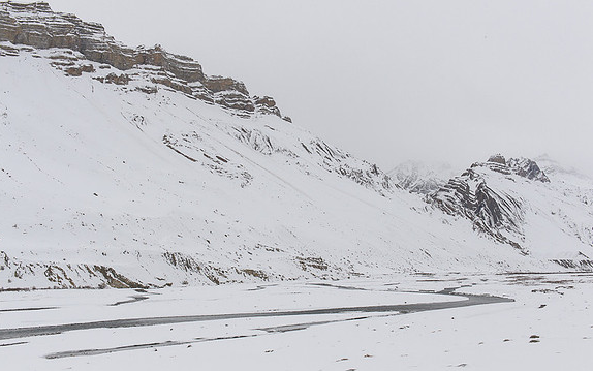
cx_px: 295
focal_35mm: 36
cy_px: 183
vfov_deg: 35.4
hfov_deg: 54.0
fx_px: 582
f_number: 14
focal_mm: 35
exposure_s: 1/2000
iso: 720
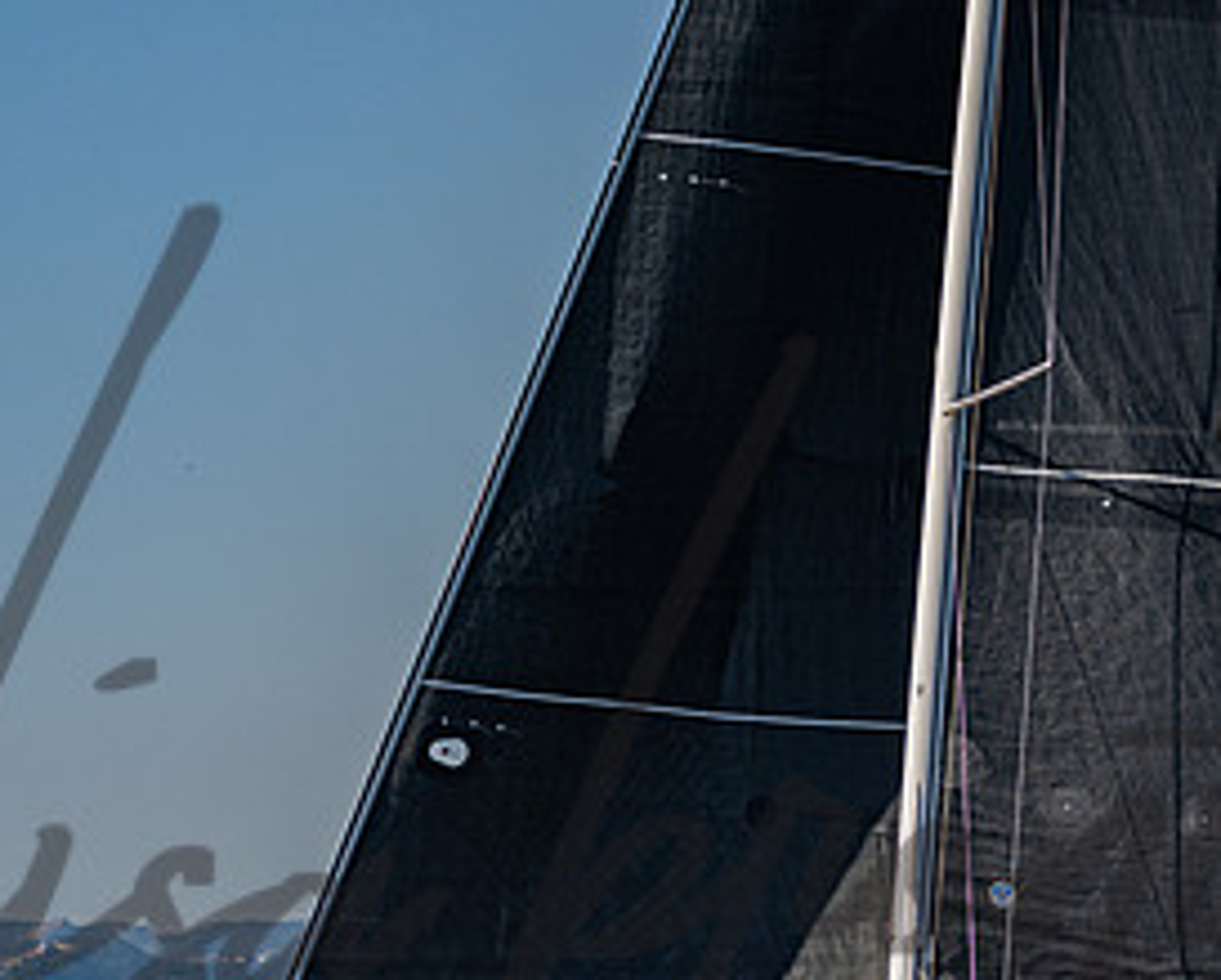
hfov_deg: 7.2
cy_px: 713
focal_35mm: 266
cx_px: 1087
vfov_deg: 5.8
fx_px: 9623
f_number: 4.5
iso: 400
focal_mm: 100
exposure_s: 1/6400
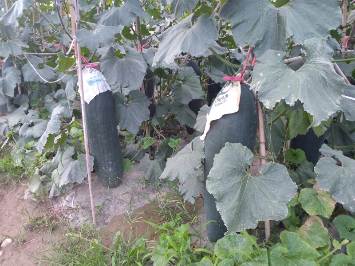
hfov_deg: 73.9
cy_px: 133
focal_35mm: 23
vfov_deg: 58.9
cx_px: 178
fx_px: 236
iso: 1250
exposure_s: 1/25
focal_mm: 6.14
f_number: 1.65
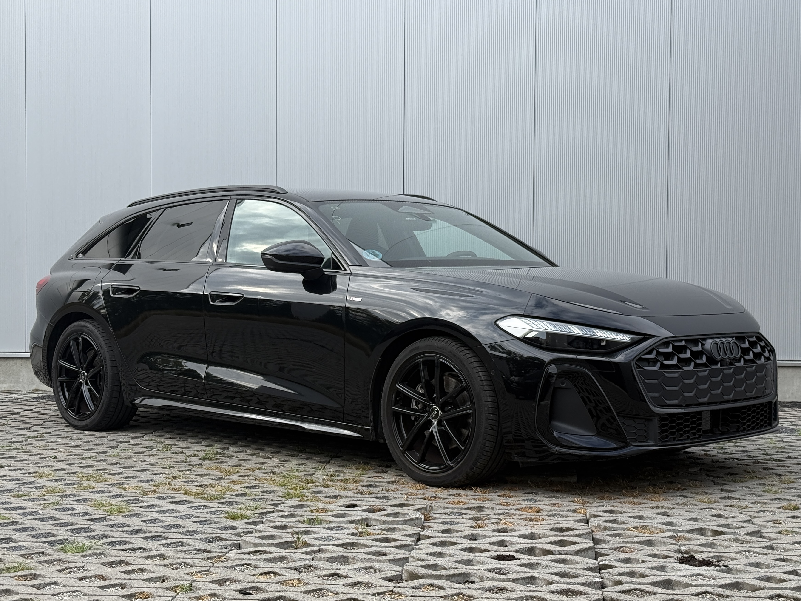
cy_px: 300
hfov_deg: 39.7
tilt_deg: -0.6
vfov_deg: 30.3
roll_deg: -0.4
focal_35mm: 48
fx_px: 1111
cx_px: 400
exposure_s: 1/1116
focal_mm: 6.76
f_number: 1.78
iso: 80
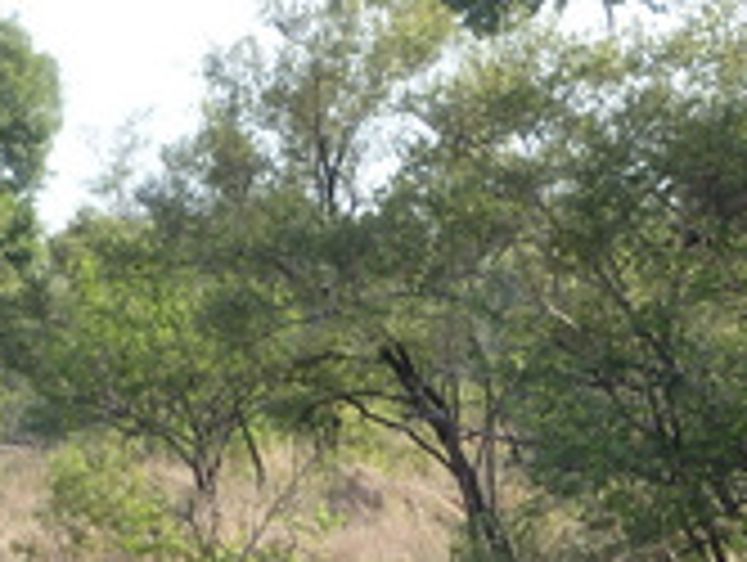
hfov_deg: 4.7
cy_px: 726
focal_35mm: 421
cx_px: 450
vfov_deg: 3.5
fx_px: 9098
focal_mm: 25
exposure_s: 1/200
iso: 200
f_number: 5.9
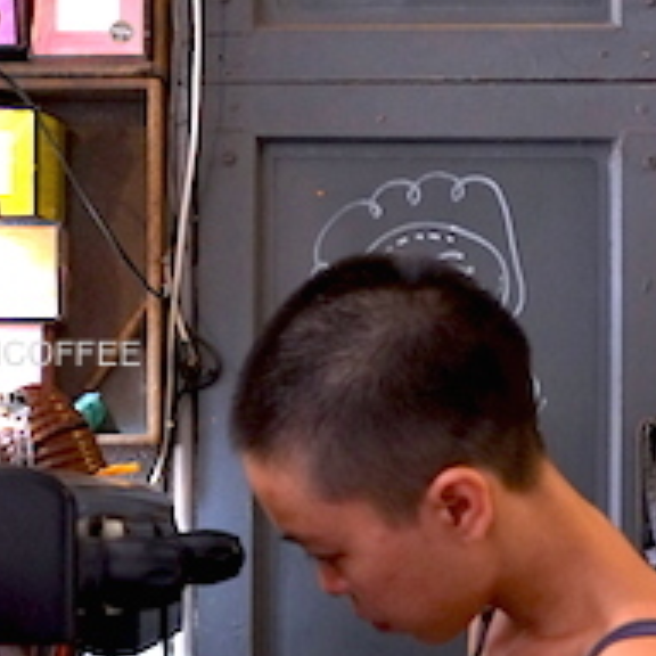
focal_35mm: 109
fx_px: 2337
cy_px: 526
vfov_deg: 15.9
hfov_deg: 16.0
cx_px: 359
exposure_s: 1/125
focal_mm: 27
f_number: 2.8
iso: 1250
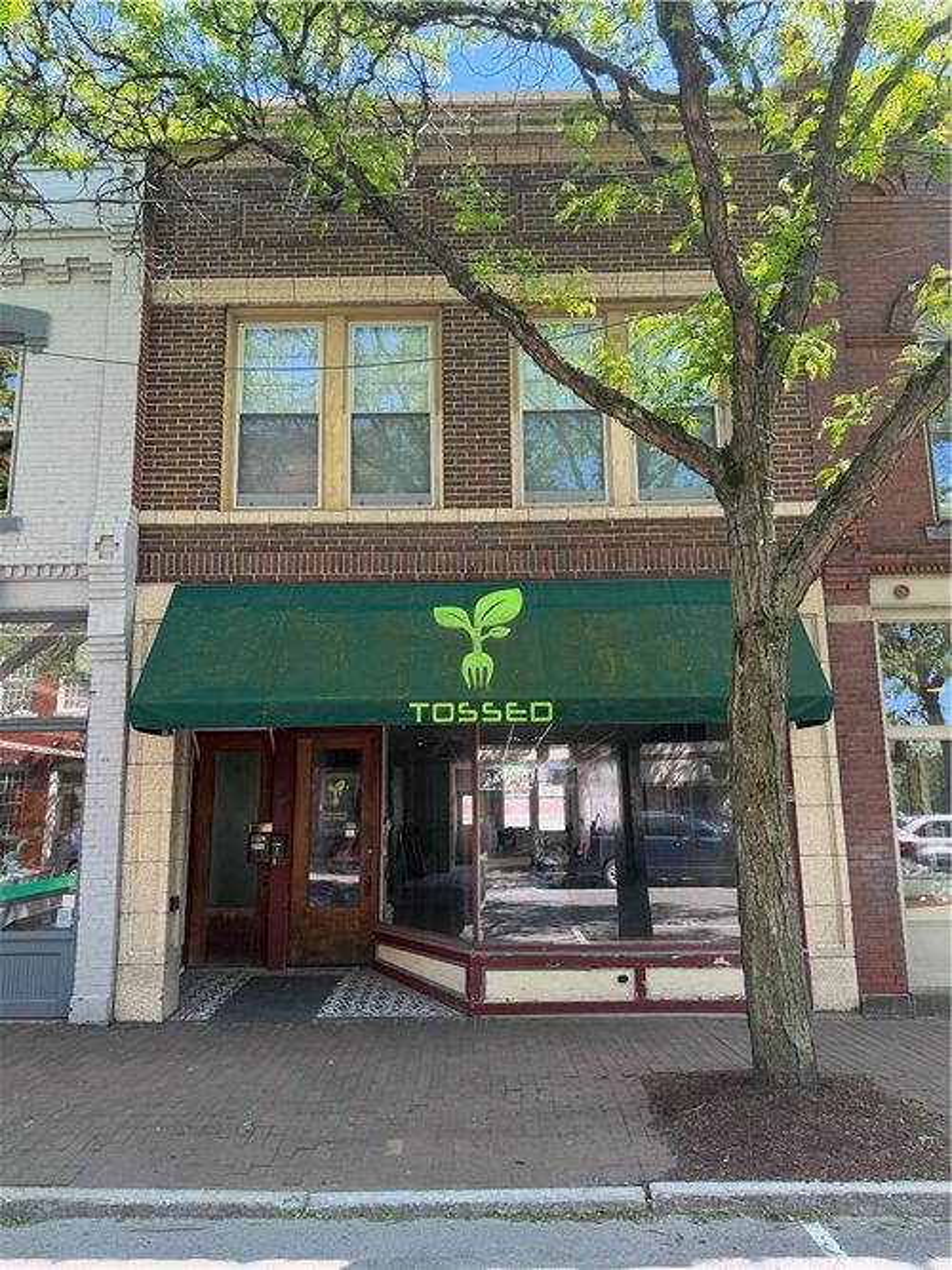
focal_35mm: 24
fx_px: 880
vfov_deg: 71.6
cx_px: 476
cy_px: 635
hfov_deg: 56.8
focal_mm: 6.76
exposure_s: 1/249
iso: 80
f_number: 1.78
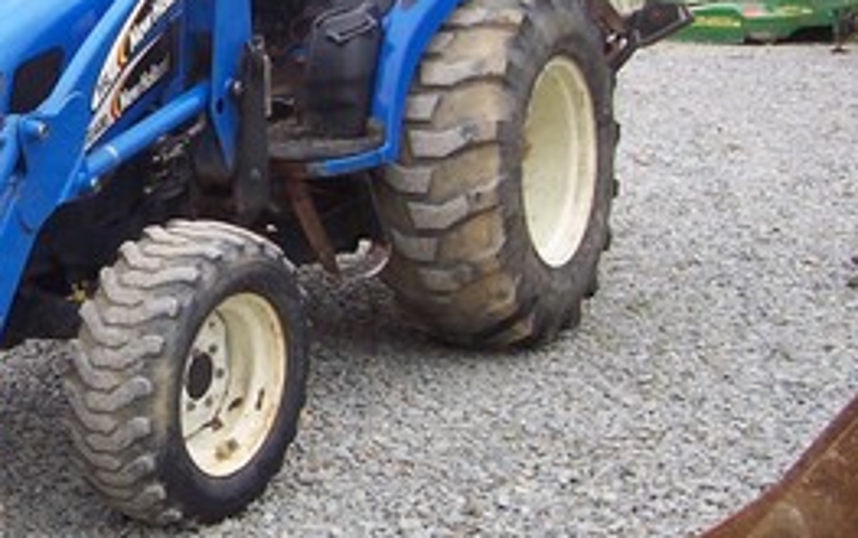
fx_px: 1896
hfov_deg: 24.4
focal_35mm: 81
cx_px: 13
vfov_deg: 16.1
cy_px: 134
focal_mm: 5.6
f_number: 2.8
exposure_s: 1/250
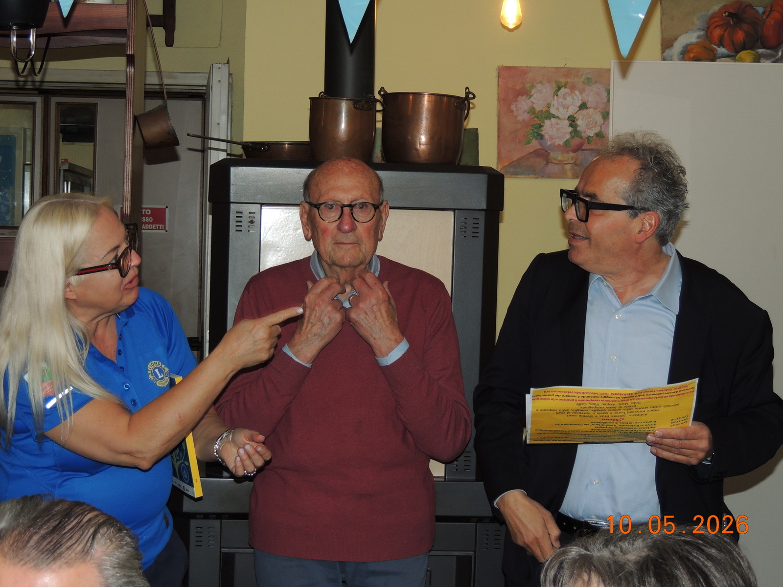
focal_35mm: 75
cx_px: 392
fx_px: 1696
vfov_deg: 19.6
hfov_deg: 26.0
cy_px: 294
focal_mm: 13.3
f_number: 3.9
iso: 200
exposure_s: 1/60
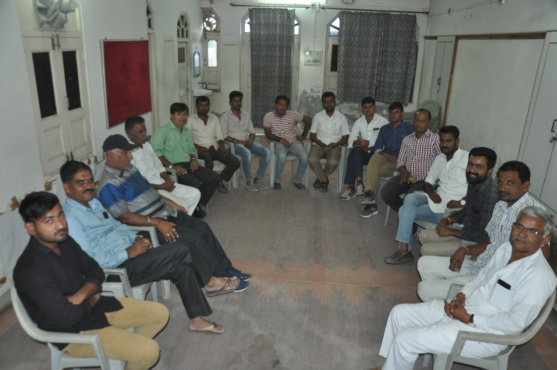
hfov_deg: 67.4
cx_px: 278
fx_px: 417
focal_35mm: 27
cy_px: 185
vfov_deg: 47.8
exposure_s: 1/60
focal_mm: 18
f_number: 4
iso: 1000
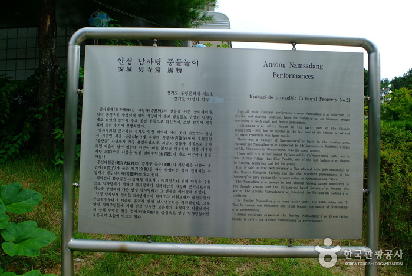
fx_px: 344
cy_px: 138
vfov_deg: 43.7
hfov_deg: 61.9
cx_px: 206
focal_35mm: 30
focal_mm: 20
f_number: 5.6
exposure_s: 1/125
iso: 100
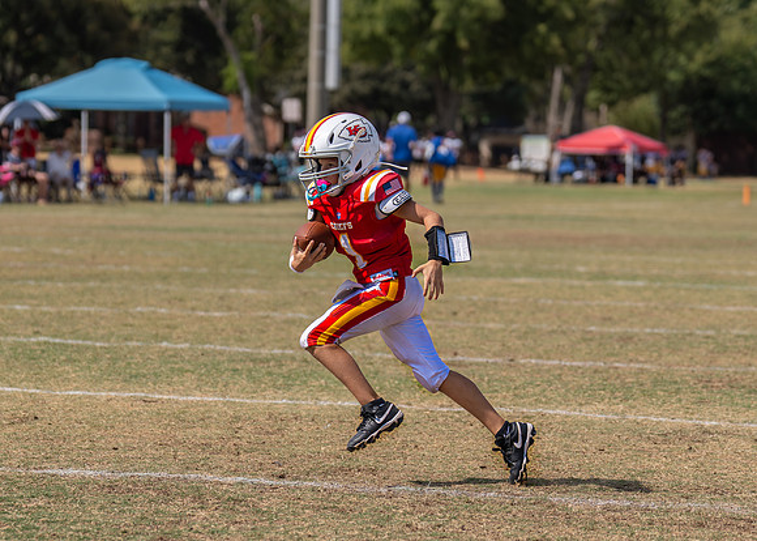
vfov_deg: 7.1
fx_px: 4376
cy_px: 297
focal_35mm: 204
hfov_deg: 9.9
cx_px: 343
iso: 100
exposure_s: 1/3200
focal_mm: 101
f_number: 2.8
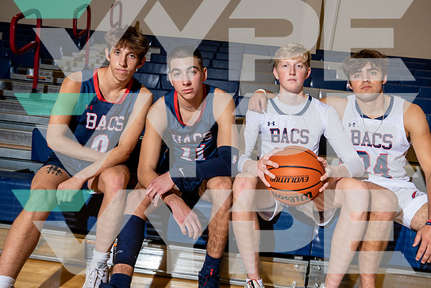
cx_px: 216
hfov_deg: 60.3
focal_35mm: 31
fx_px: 371
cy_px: 136
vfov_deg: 42.3
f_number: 5.6
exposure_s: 1/250
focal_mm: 29
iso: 320
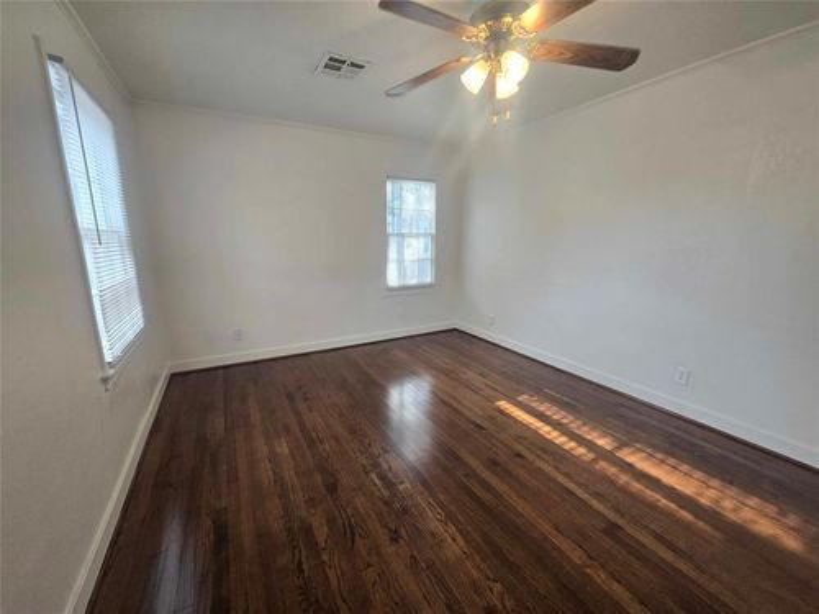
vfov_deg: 89.9
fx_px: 308
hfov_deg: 106.2
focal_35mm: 13
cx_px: 410
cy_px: 307
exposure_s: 1/60
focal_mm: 2.2
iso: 80
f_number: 2.2
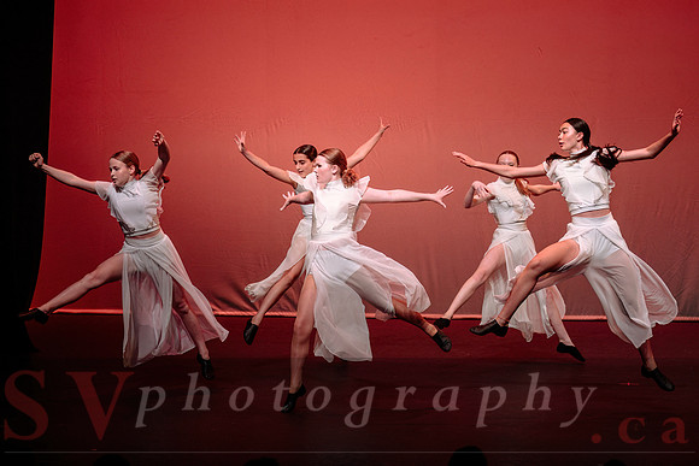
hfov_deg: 15.5
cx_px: 379
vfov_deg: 10.4
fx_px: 2568
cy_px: 233
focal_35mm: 132
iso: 1000
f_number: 2.8
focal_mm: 112
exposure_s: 1/640
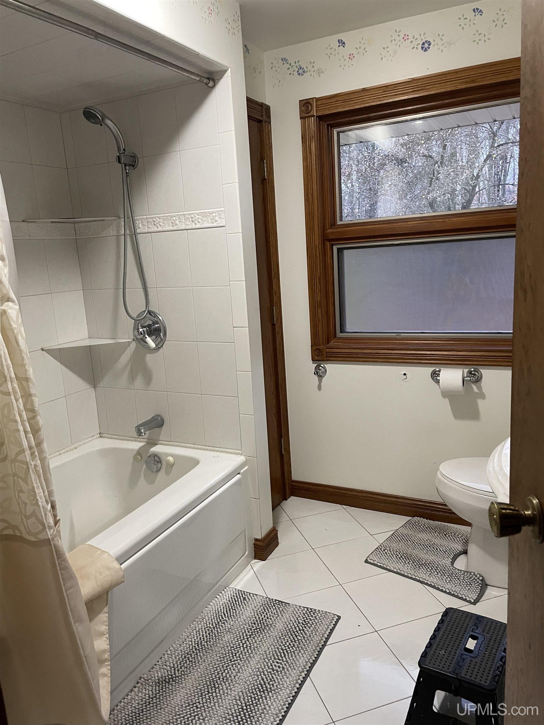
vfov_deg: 67.3
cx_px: 272
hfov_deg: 53.1
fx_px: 545
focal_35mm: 26
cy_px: 362
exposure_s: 1/60
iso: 250
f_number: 1.6
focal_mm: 4.2
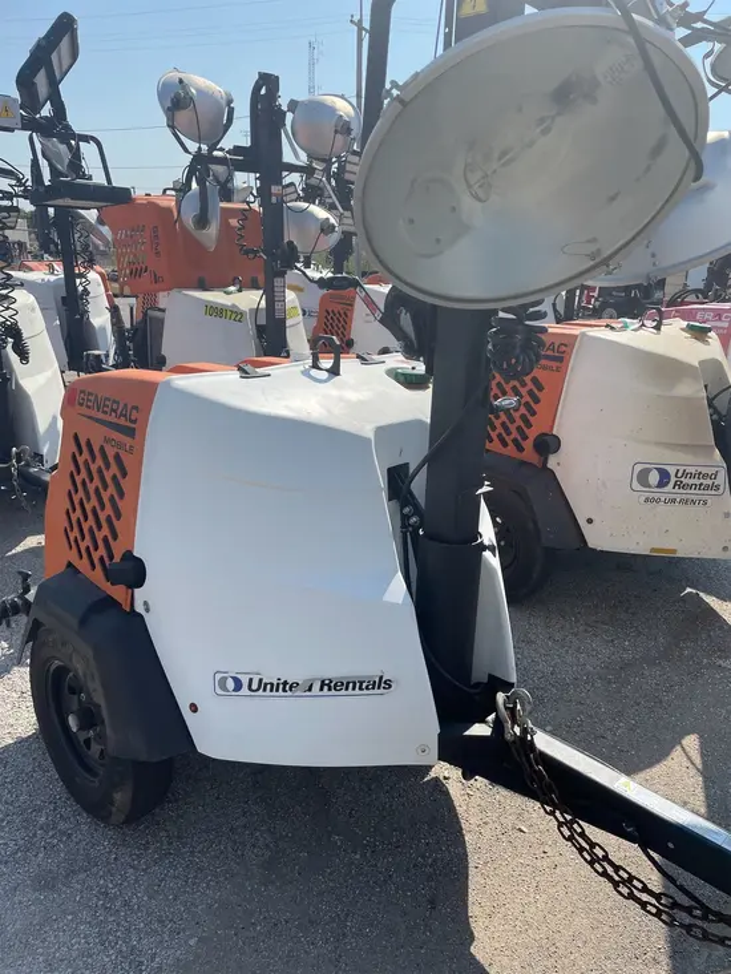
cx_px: 366
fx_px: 732
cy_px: 487
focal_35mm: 26
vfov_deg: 67.3
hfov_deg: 53.1
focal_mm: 4.2
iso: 32
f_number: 1.6
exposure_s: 1/3509
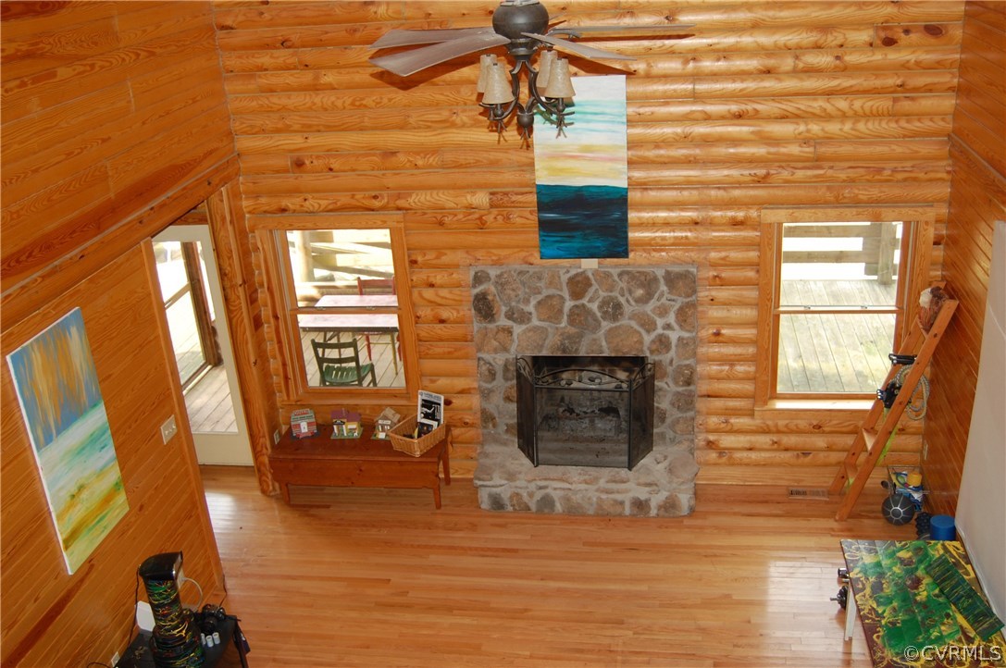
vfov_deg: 36.8
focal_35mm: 36
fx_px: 1005
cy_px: 334
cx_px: 503
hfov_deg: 53.2
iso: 400
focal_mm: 24
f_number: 4
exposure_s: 1/60
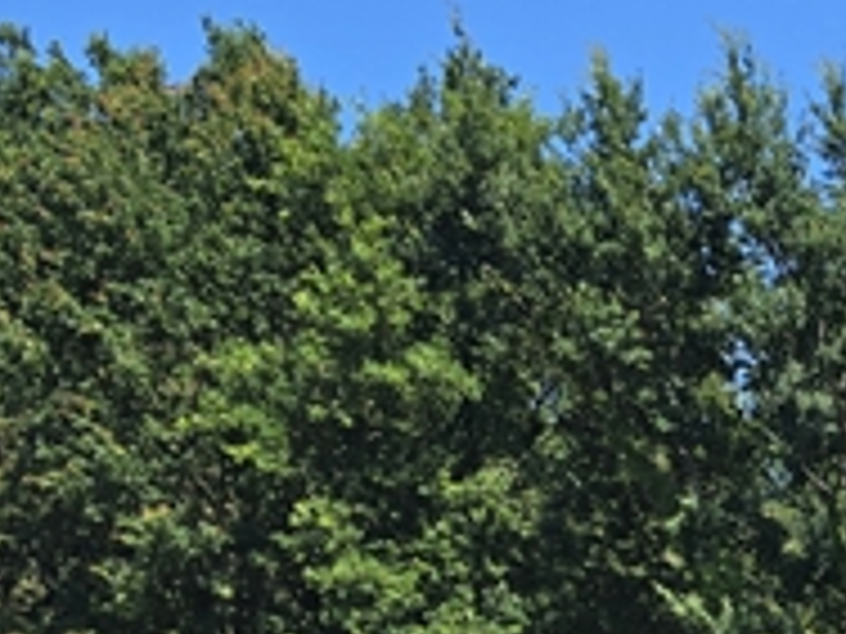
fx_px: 2395
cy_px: 1317
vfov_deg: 12.9
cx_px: 1278
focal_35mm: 98
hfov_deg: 17.9
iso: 12
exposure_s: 1/548
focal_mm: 6.3
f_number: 1.7
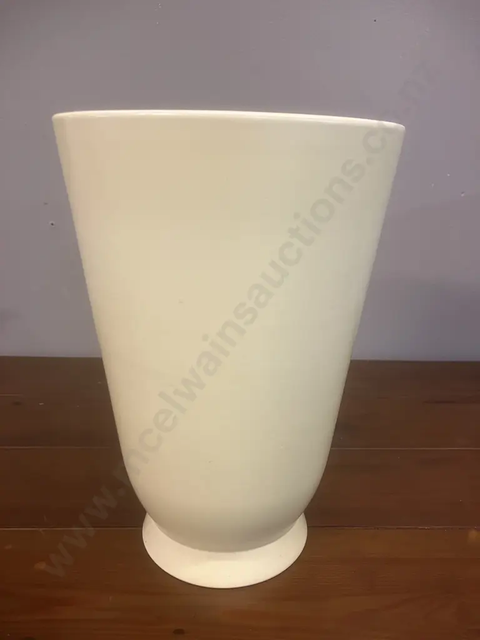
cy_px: 320
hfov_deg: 49.7
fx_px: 518
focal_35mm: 28
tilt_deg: -17.4
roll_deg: -1.1
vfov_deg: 63.4
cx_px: 240
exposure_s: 1/50
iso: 125
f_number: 1.8
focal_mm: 3.99
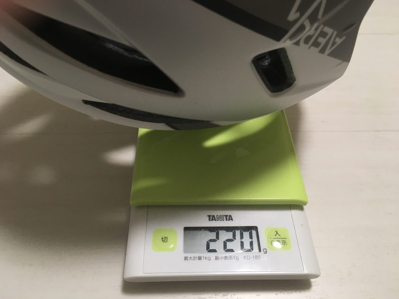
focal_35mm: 29
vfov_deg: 48.2
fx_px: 334
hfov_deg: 61.7
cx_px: 200
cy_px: 150
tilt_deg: -49.6
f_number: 2.2
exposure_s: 1/30
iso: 64
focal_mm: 4.15
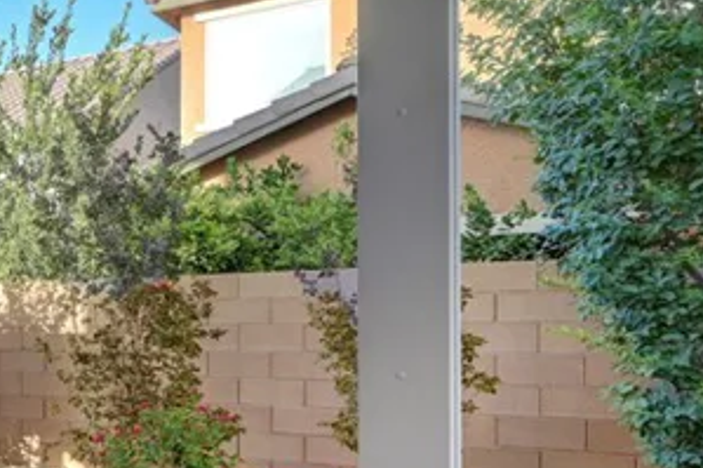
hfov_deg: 26.0
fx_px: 937
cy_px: 335
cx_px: -421
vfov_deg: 27.8
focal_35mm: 48
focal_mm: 14
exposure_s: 1/125
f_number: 8
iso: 800
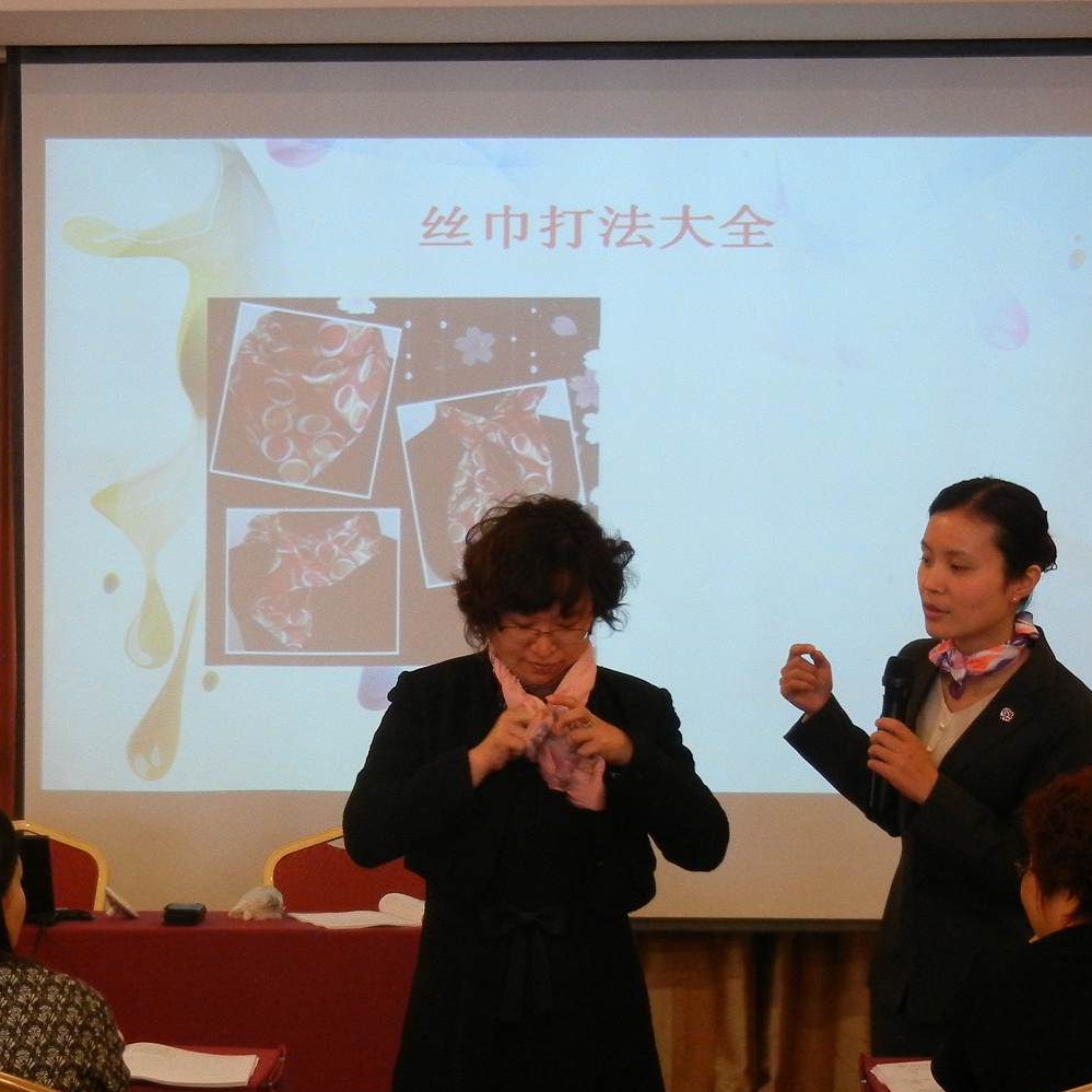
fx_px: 3284
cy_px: 751
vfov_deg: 18.8
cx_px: 377
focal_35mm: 92
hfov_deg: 18.8
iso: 400
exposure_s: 1/19.5
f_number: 3.9
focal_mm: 9.3
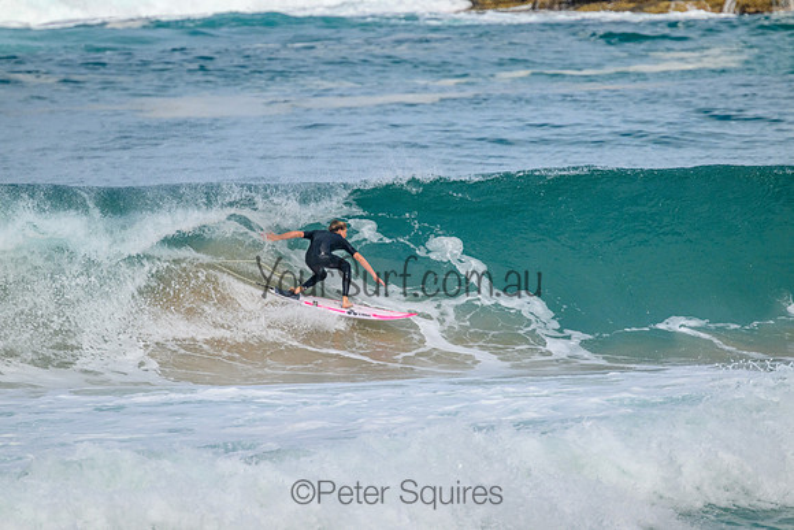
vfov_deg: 1.7
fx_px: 17648
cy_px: 265
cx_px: 397
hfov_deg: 2.6
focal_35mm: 800
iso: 1000
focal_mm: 800
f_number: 11
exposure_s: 1/2000
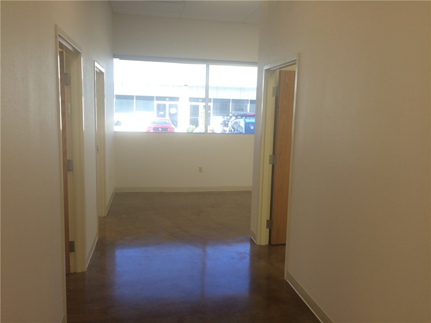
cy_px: 162
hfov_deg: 61.7
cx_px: 216
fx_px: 361
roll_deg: -2.8
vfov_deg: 48.2
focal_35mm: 29
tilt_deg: -9.5
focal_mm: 4.15
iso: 32
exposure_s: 1/60
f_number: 2.2
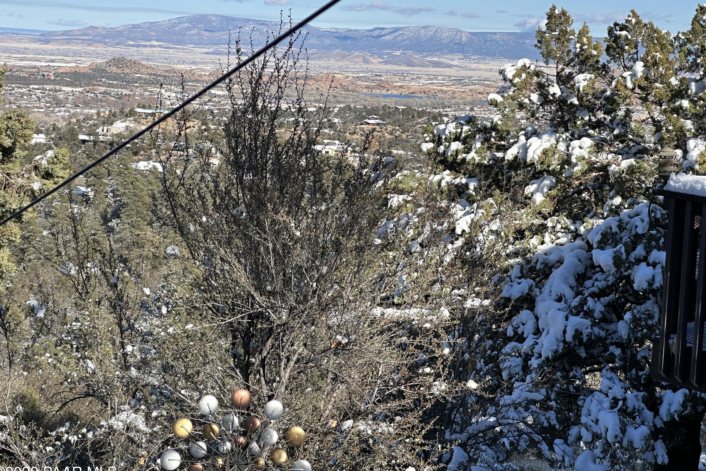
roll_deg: -3.1
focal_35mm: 81
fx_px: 1588
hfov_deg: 25.1
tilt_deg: -7.1
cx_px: 350
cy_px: 229
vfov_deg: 16.9
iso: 32
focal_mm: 9
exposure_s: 1/677
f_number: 2.8
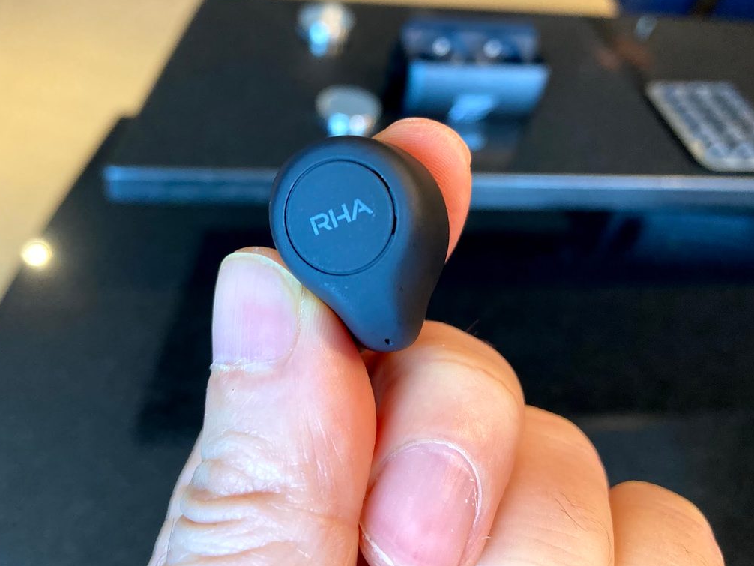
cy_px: 235
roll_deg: -9.2
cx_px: 331
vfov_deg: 45.3
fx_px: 675
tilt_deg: -42.0
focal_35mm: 31
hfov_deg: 58.2
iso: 250
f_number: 1.8
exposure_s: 1/60
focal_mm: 4.25
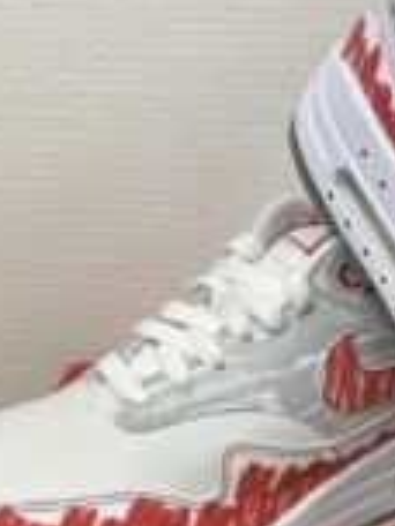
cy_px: 453
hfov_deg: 22.5
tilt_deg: -33.8
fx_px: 959
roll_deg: -2.7
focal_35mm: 63
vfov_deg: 29.7
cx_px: 385
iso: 50
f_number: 1.78
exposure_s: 1/104
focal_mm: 6.86
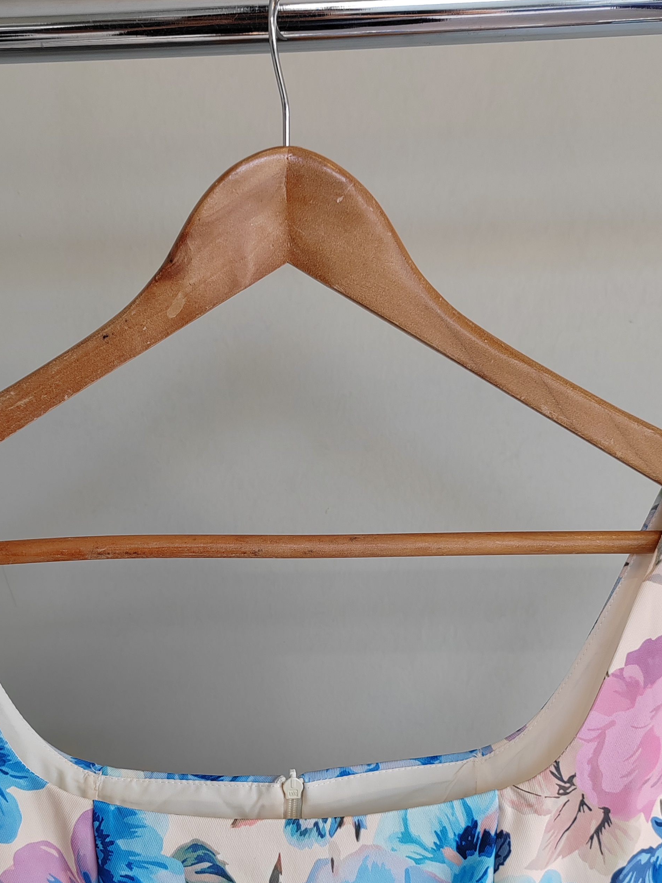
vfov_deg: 42.5
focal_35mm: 44
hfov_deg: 32.8
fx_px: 1122
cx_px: 283
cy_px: 577
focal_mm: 5.52
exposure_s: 1/100
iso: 200
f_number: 1.9
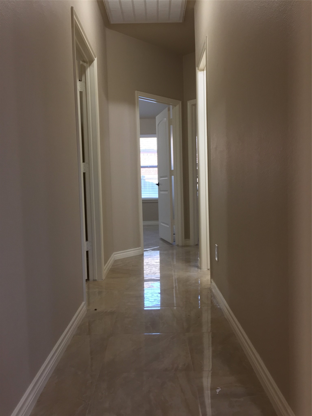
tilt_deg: -1.4
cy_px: 208
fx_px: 349
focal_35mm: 29
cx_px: 156
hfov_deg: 48.2
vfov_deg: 61.7
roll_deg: +2.1
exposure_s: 1/30
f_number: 2.2
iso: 100
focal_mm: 4.15
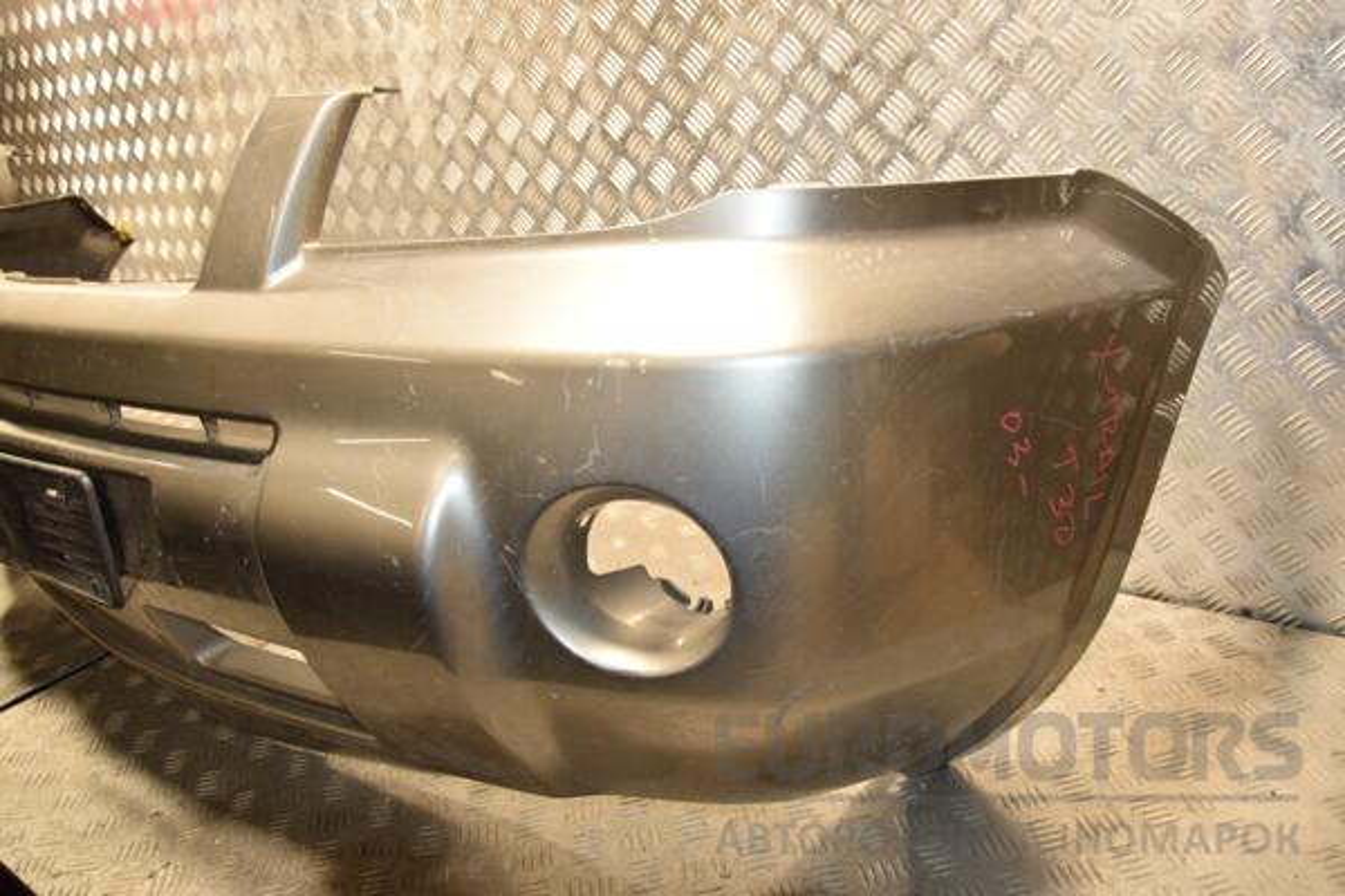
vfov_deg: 47.9
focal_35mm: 27
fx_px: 1009
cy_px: 448
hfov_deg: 67.4
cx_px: 672
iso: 800
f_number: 5
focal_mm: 18
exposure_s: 1/160
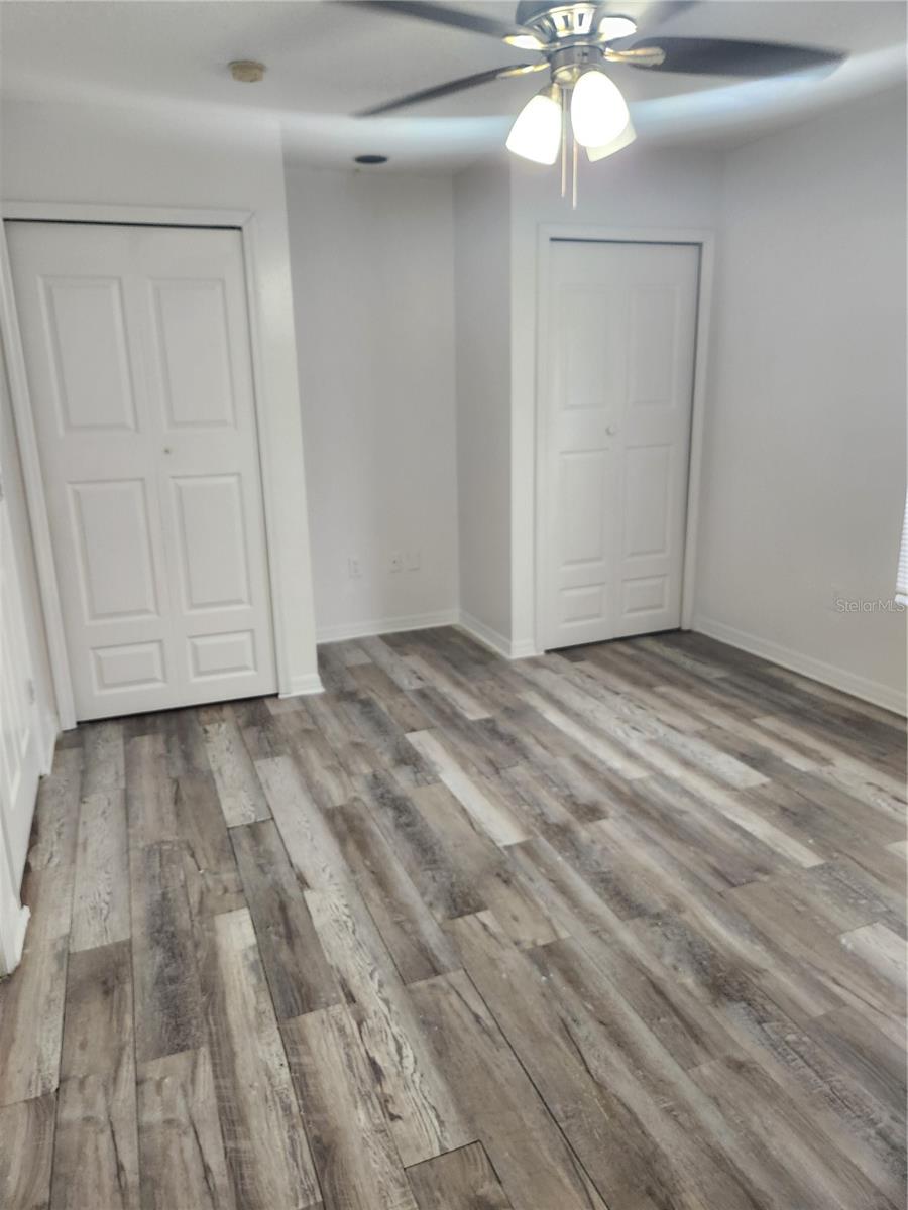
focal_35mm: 23
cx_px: 454
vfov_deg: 73.9
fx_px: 804
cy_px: 605
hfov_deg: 58.9
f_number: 1.8
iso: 320
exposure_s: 1/120
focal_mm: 5.4
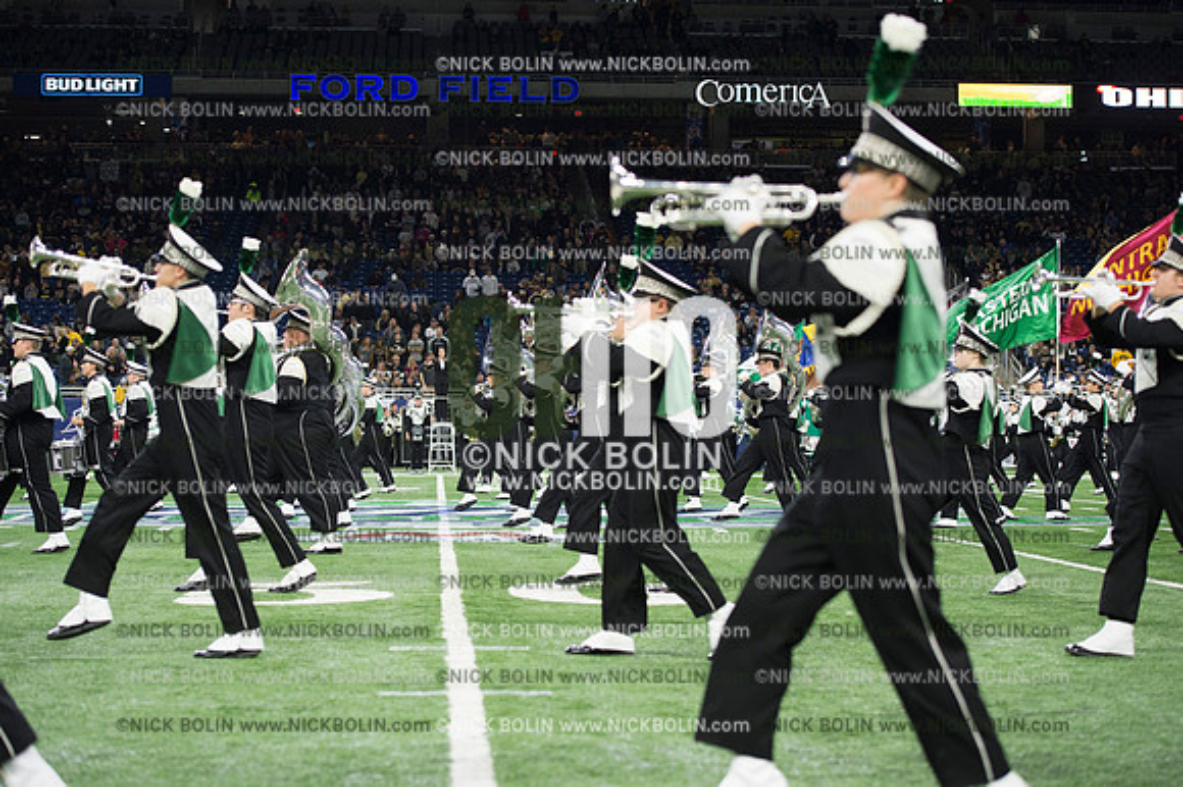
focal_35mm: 70
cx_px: 592
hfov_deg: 28.9
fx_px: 2299
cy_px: 394
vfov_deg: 19.4
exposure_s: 1/1000
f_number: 3.5
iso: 2500
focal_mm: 70
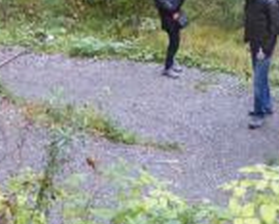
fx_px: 925
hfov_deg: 17.0
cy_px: -58
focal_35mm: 112
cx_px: 228
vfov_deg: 13.3
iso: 400
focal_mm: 6.7
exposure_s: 1/125
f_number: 3.7
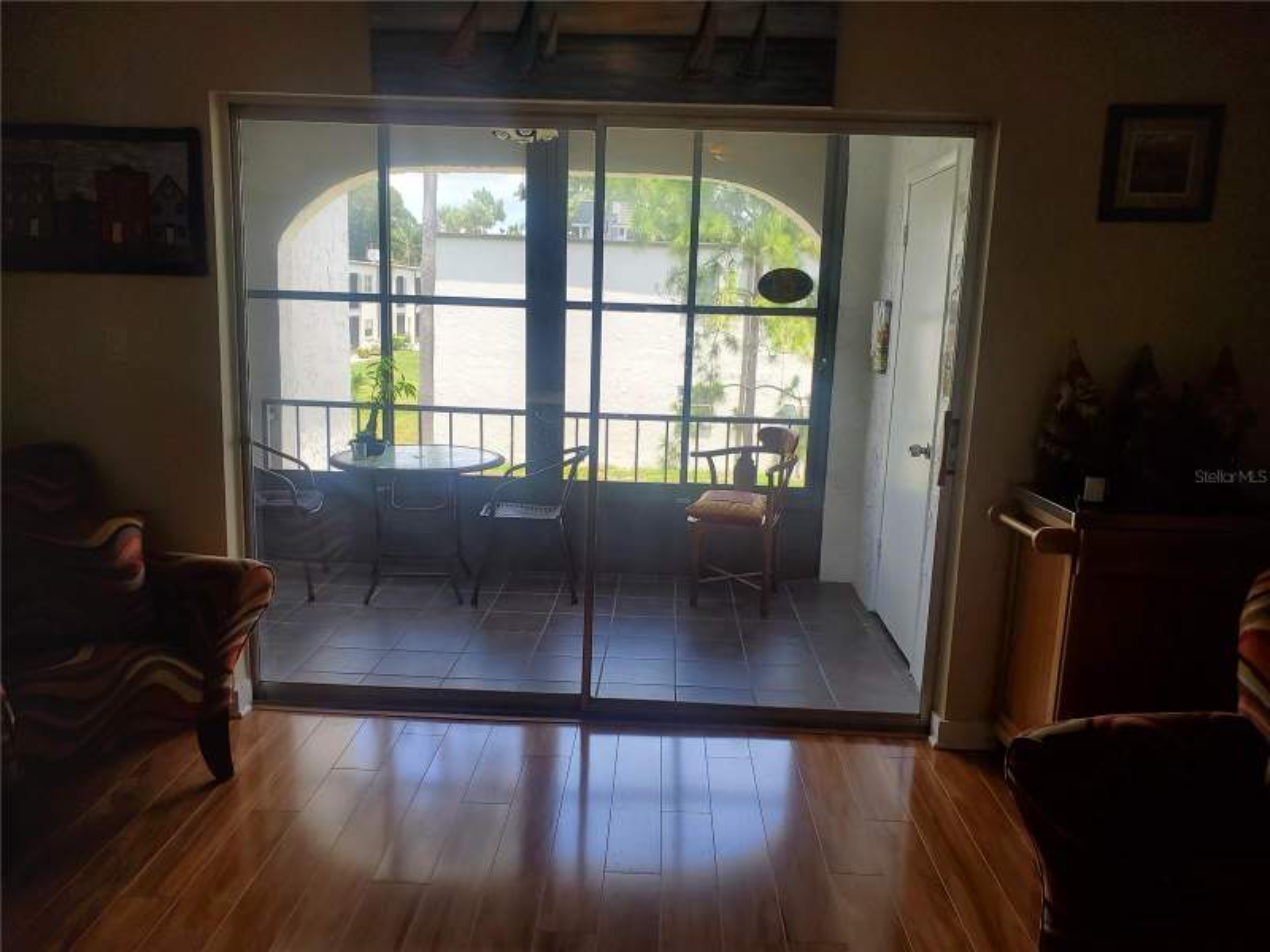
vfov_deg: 53.1
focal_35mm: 26
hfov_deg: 67.3
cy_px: 476
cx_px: 635
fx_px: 954
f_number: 2.4
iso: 50
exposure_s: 1/210
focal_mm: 4.3
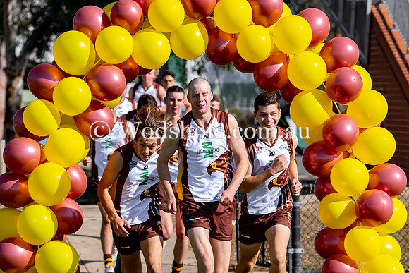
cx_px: 204
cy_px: 136
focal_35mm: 240
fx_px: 2727
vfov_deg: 5.7
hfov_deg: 8.6
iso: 100
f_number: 4
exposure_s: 1/1000
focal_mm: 120
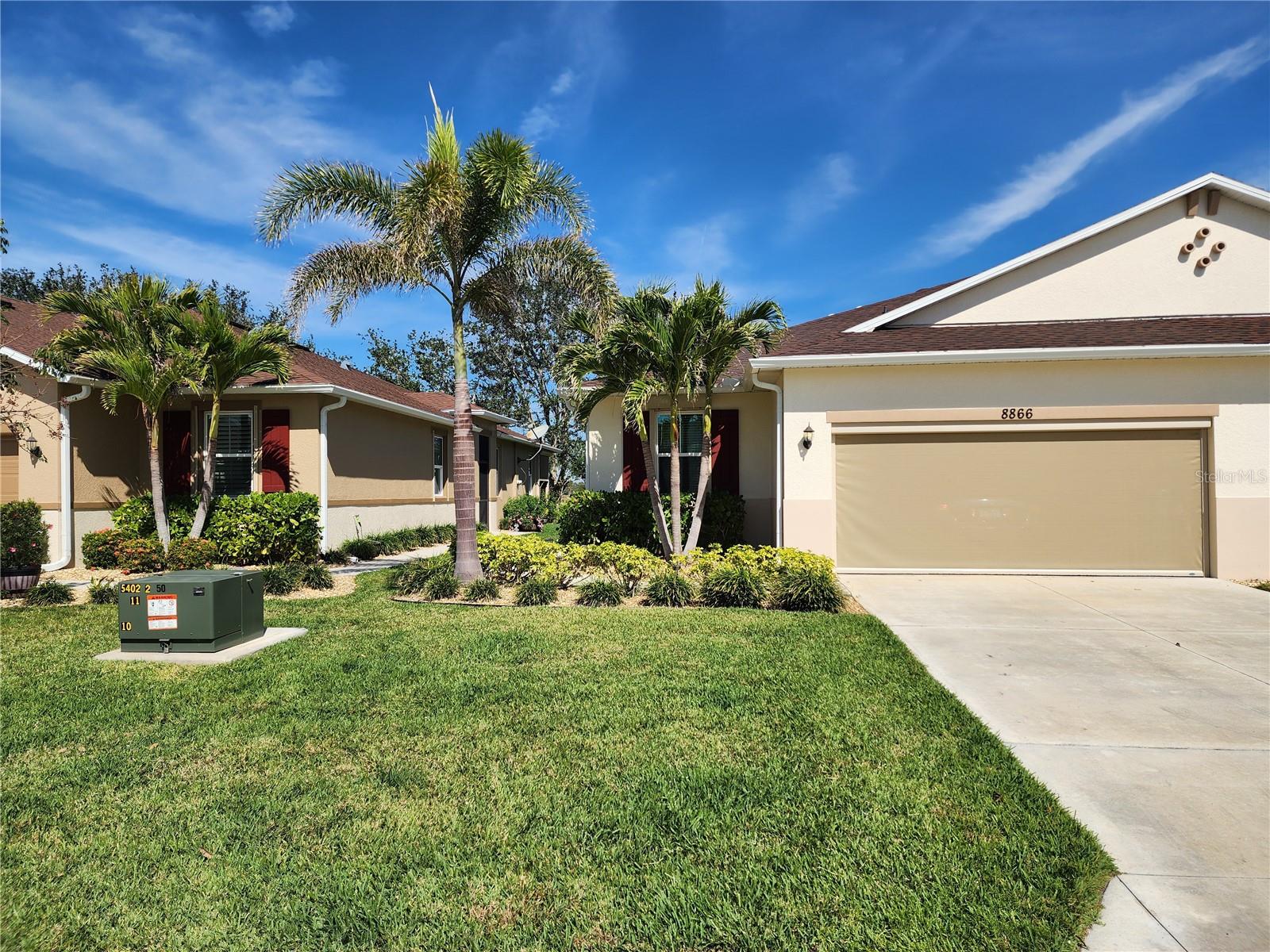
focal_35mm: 23
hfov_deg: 73.9
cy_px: 476
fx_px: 844
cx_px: 635
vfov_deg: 58.9
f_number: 1.8
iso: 12
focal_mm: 6.4
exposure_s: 1/1751
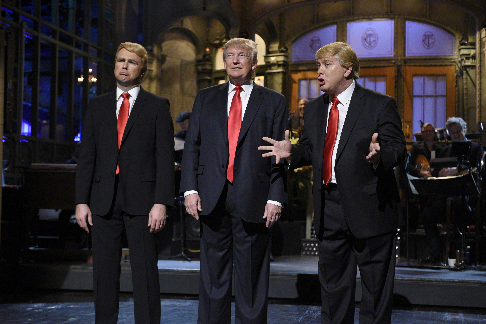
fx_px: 810
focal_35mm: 60
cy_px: 162
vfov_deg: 22.6
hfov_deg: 33.4
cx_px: 243
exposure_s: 1/125
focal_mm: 60
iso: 3200
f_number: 3.5
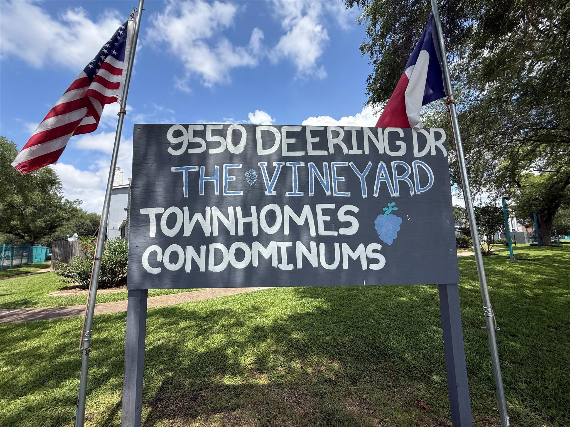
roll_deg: +1.7
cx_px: 285
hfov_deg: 102.1
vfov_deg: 85.7
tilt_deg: +8.6
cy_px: 214
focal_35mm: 14
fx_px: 231
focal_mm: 2.22
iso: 64
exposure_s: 1/1848
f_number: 2.2
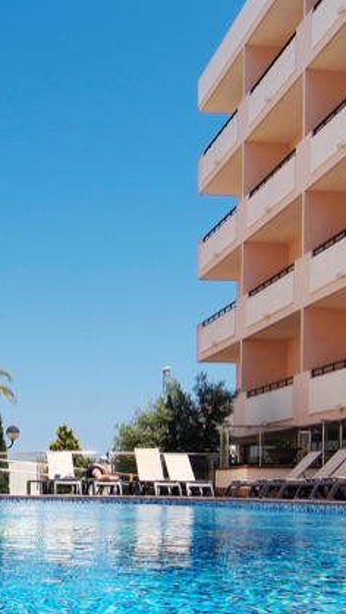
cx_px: 28
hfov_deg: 25.6
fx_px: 733
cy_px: 473
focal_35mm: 45
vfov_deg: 43.7
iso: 125
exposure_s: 1/250
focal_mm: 12
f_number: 9
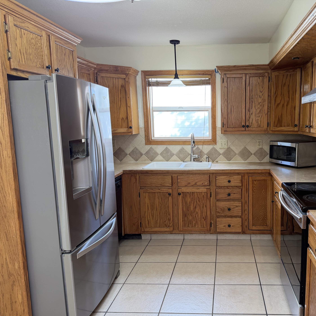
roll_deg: +1.2
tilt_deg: -8.5
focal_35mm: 29
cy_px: 161
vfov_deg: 55.6
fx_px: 300
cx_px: 212
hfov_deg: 54.5
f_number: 1.78
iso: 200
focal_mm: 6.76
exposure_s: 1/60
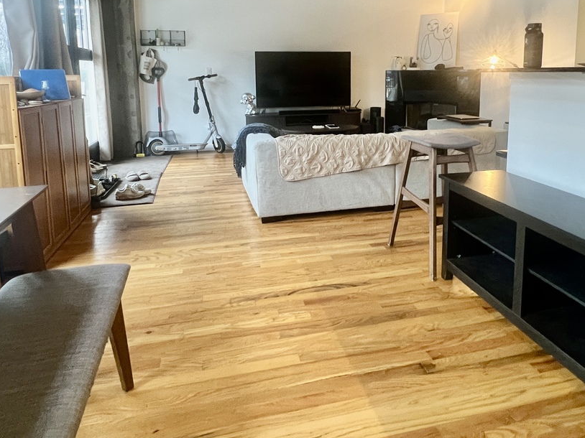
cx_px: 315
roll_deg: +0.2
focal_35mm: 23
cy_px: 125
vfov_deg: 56.7
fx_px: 389
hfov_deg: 73.8
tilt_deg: -7.5
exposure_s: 1/60
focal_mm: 1.57
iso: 500
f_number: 1.8
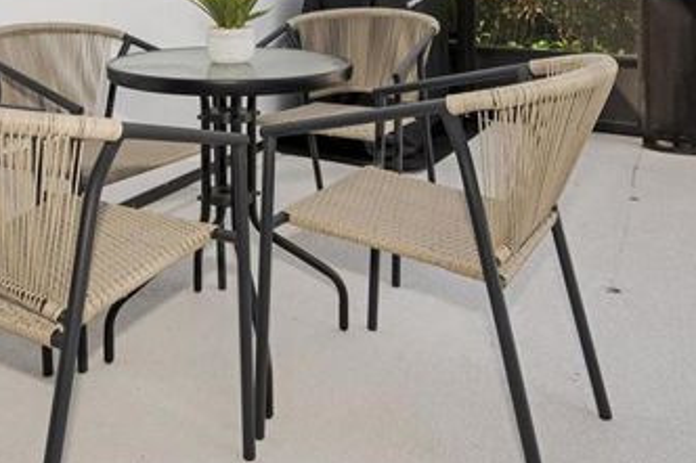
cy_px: 126
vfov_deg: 38.0
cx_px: 198
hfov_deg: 53.9
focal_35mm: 34
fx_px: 657
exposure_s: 1/160
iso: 80
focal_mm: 16
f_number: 5
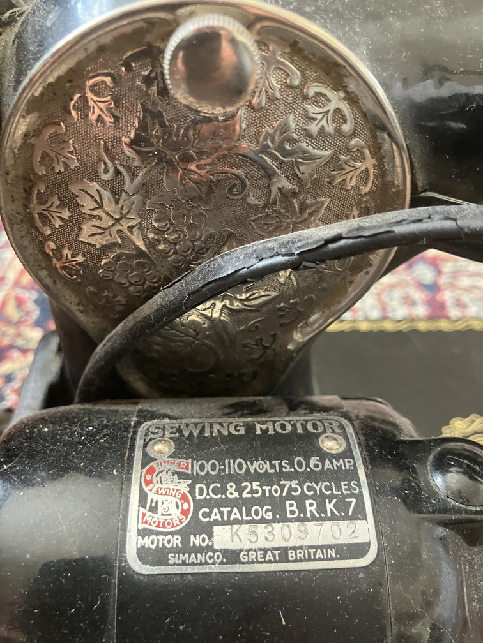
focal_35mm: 28
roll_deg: -1.8
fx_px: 521
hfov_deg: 49.7
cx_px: 242
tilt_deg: -40.1
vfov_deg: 63.4
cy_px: 322
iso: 400
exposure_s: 1/40
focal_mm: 3.99
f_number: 1.8
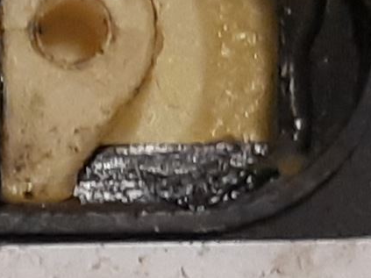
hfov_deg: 15.1
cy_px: 511
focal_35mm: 126
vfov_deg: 10.9
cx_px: -74
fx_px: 1350
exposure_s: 1/50
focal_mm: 3.93
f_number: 1.7
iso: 160
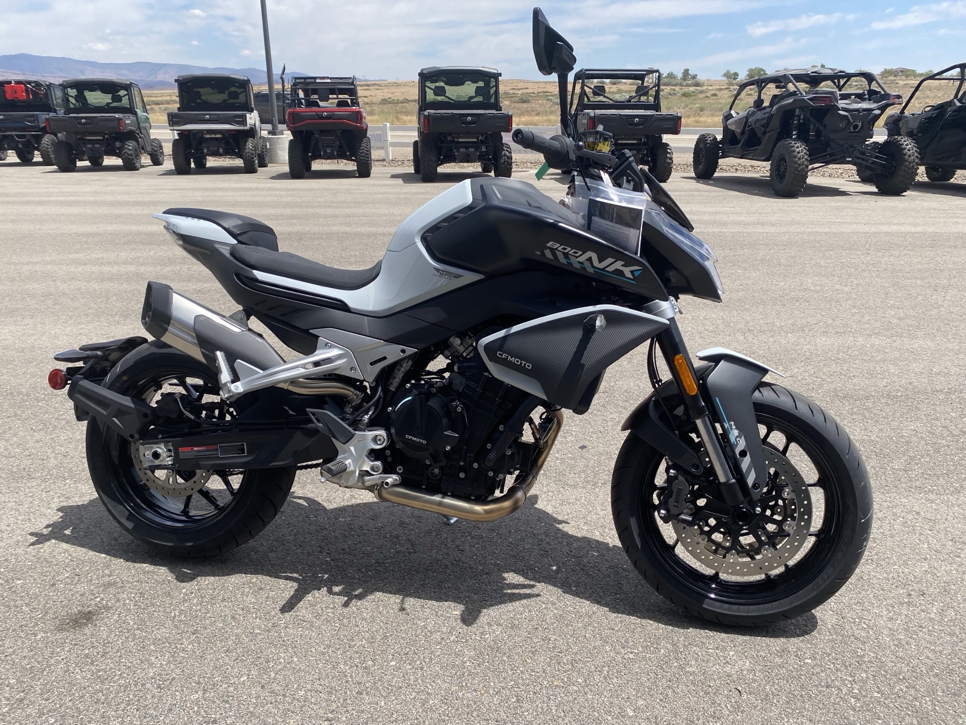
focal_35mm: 26
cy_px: 362
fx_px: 726
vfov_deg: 53.1
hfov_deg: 67.3
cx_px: 483
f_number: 1.8
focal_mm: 4.25
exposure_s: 1/2625
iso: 32
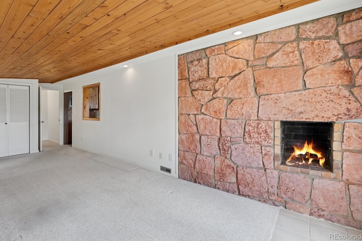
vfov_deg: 70.3
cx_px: 176
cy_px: 113
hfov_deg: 93.3
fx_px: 171
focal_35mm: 17
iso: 100
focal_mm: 16
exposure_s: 1/1.67
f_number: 11
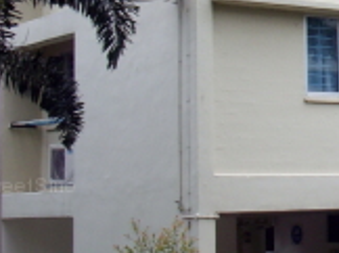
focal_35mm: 126
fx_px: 1232
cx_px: 529
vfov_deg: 11.6
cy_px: -21
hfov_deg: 14.5
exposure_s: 1/100
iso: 80
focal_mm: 6.2
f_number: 5.6
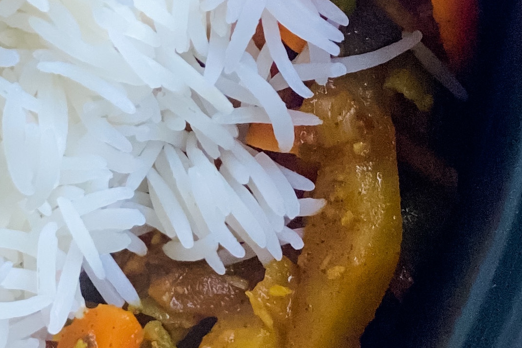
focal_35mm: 202
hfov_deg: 10.1
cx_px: -10
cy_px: -49
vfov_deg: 6.8
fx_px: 2929
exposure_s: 1/120
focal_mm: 6
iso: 250
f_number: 2
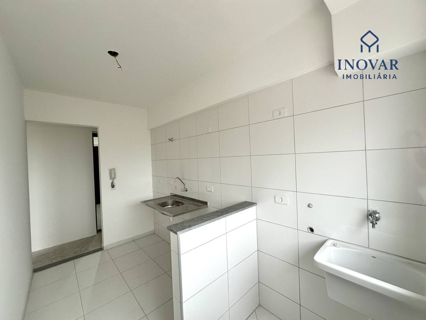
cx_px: 213
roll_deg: +1.7
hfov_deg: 102.1
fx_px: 172
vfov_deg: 85.7
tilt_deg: +1.9
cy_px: 160
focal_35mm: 14
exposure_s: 1/120
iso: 100
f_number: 2.2
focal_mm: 2.22
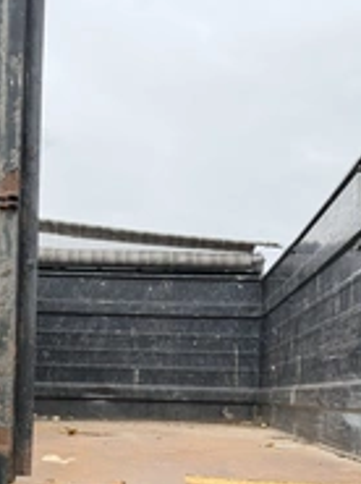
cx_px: 149
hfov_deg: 27.9
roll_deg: -0.2
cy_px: 419
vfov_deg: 35.1
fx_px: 726
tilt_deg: +0.2
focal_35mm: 52
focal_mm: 6.76
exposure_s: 1/1385
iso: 100
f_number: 1.78
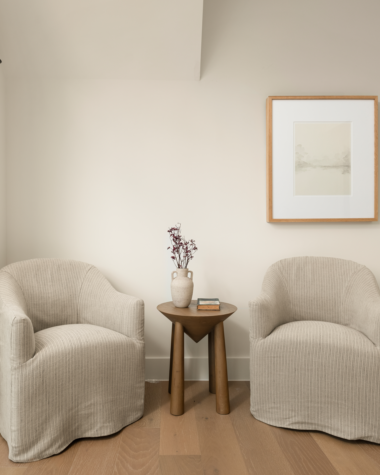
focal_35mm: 25
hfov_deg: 56.7
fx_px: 351
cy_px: 232
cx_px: 170
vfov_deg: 68.1
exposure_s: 1/4
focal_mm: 22.4
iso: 500
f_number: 11
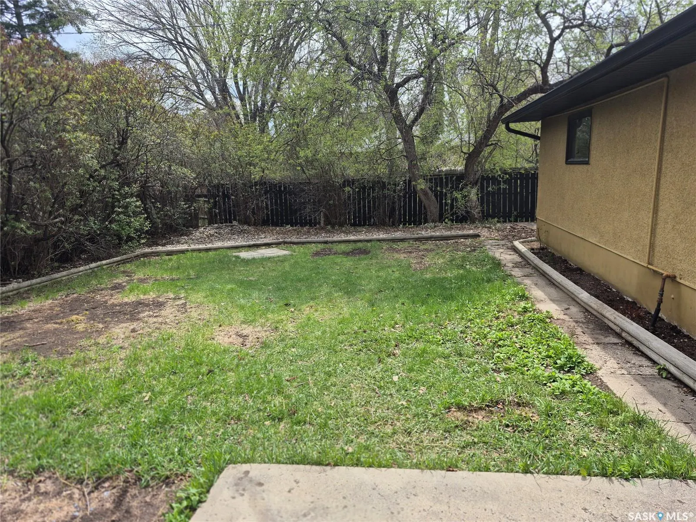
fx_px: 462
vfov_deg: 58.9
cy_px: 261
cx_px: 348
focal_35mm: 23
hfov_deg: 73.9
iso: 25
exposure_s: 1/1052
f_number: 1.8
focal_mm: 5.4
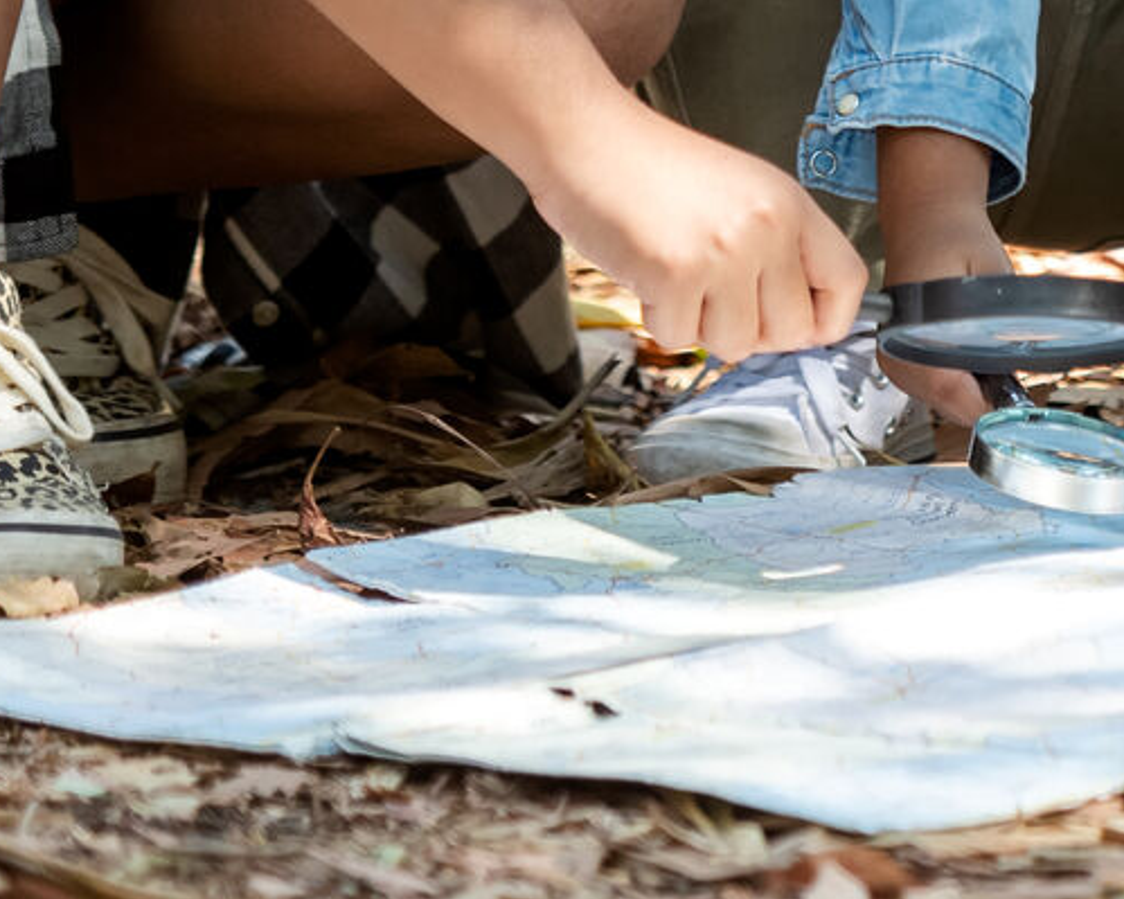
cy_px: -793
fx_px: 18792
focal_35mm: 565
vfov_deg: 2.7
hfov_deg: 3.4
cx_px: 1809
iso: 320
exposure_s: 1/500
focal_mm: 125
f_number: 3.2
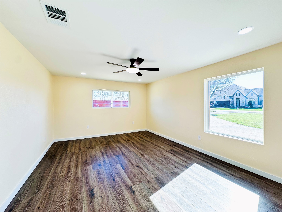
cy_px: 106
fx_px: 114
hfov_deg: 102.1
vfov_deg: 85.7
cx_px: 141
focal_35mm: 14
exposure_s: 1/160
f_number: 2.2
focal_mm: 2.22
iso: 40
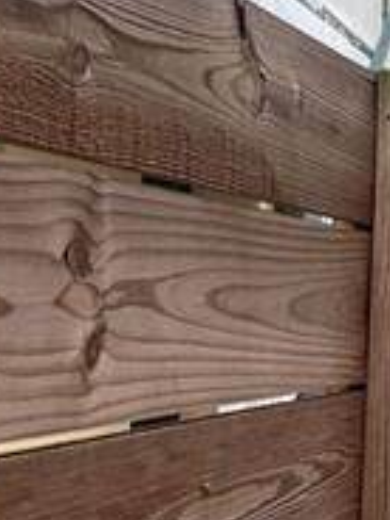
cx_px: 684
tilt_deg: +3.0
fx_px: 1502
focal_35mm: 100
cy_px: 308
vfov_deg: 19.6
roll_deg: -2.0
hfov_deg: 13.4
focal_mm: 6.76
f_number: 1.78
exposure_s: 1/1122
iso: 100
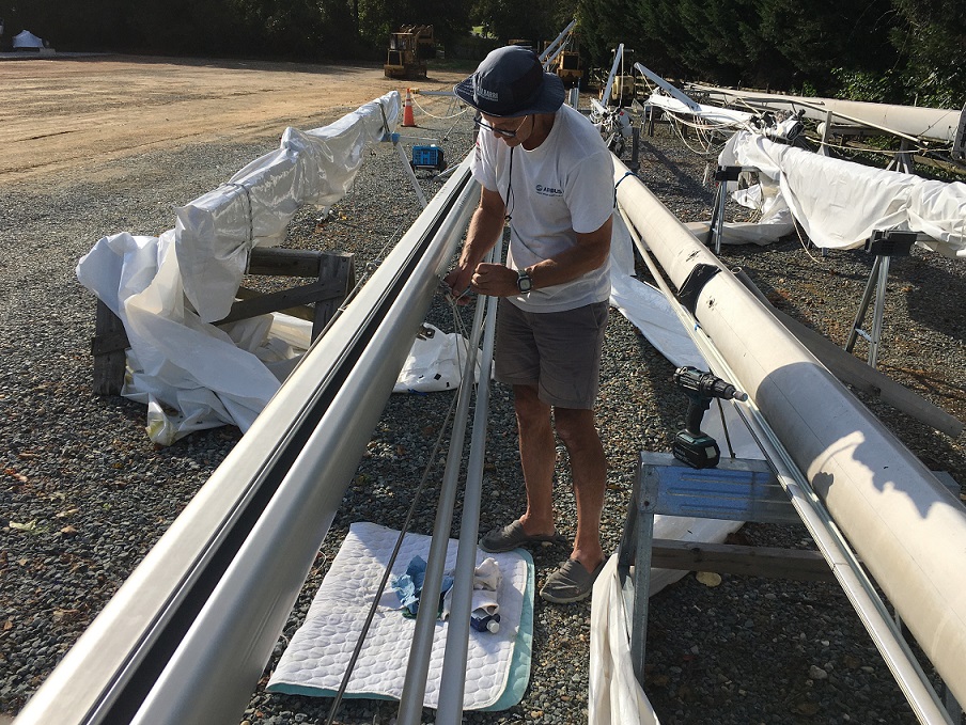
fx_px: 810
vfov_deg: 48.3
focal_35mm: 29
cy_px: 362
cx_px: 483
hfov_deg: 61.6
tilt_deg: -17.1
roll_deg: -3.6
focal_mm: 4.15
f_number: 2.2
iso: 25
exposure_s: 1/2262
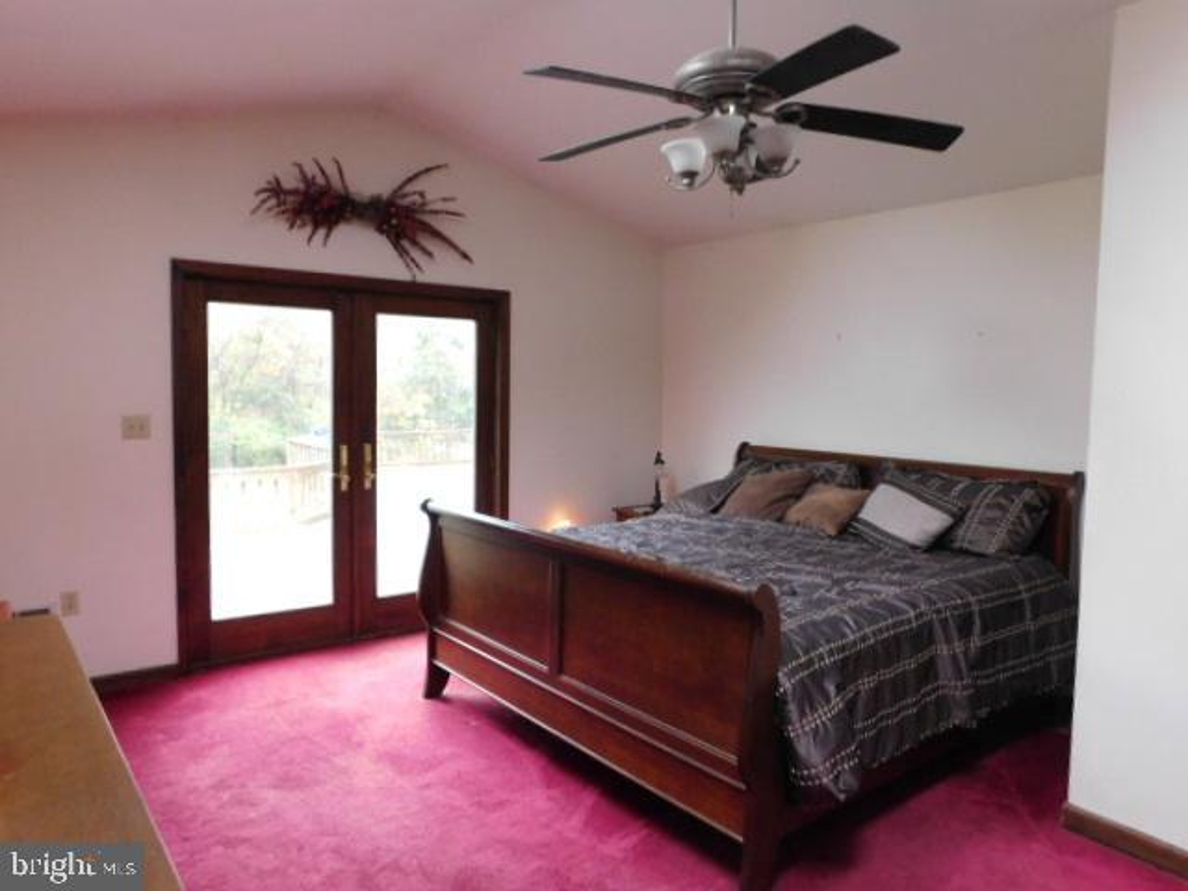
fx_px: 824
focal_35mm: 24
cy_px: 446
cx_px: 594
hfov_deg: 71.6
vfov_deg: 56.8
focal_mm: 4.1
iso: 400
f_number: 3
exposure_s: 1/25
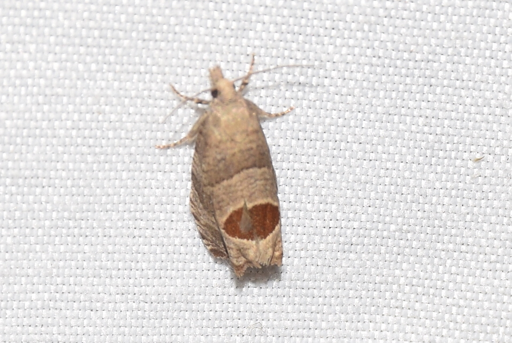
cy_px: 172
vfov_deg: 6.6
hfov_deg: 9.8
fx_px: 2989
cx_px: 256
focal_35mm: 210
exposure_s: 1/160
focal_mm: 140
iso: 100
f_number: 13
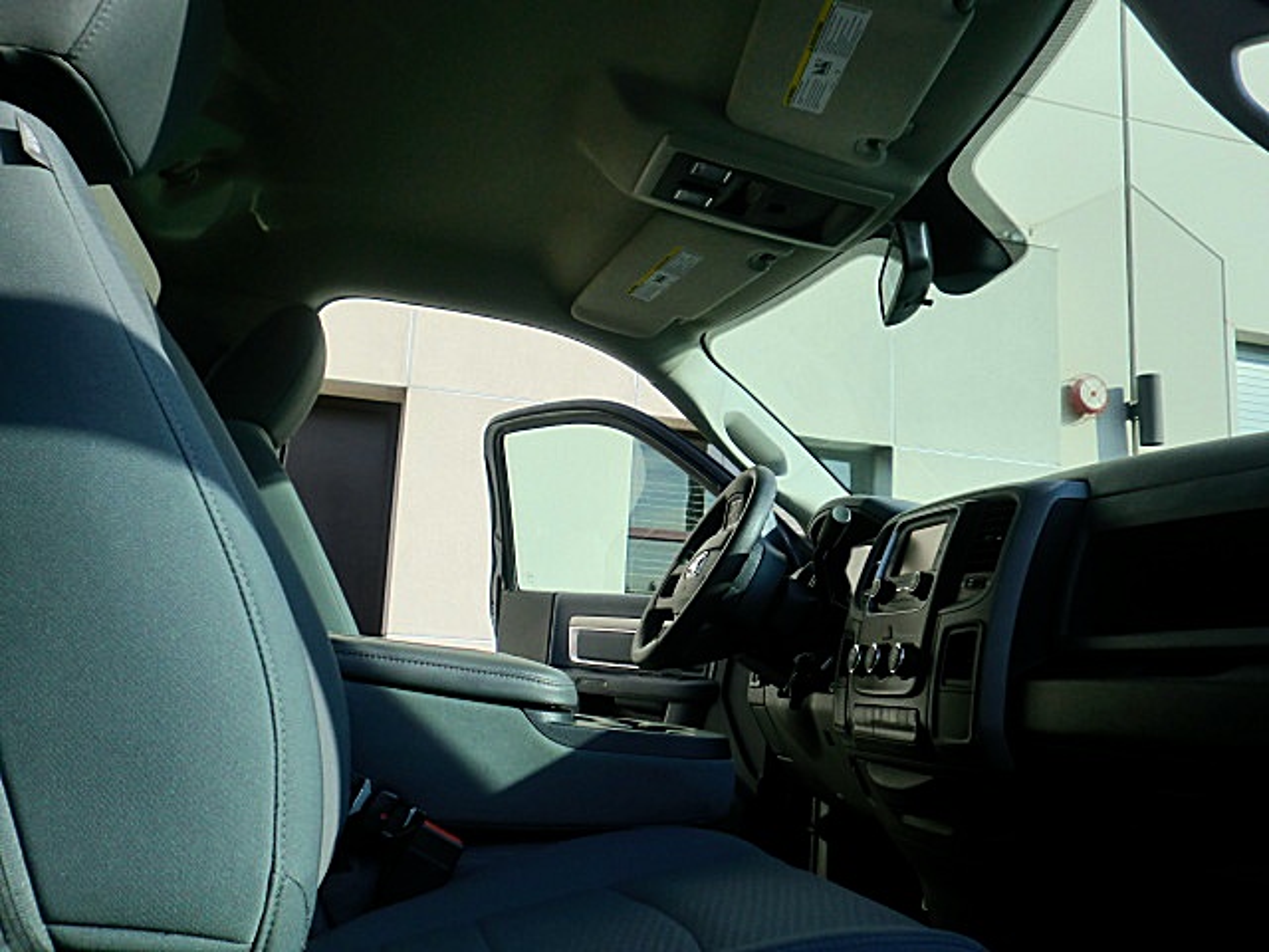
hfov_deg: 58.4
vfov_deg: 45.4
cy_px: 476
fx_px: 1136
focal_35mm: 31
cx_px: 634
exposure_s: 1/1000
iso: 64
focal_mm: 5.58
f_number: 2.8
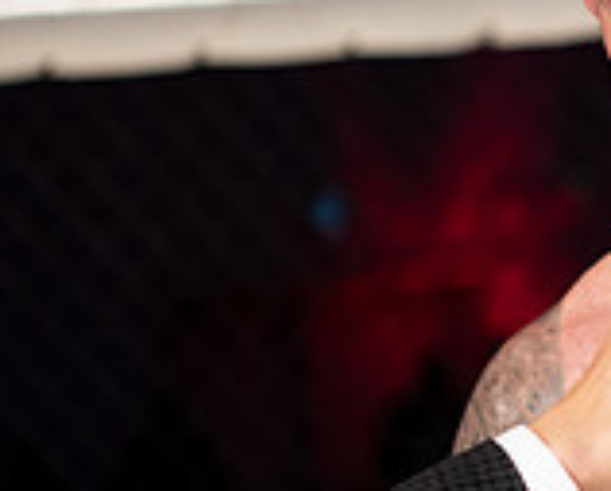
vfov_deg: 6.4
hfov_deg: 7.9
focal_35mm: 241
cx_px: 739
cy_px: 249
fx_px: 4366
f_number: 2.8
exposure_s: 1/1000
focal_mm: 70
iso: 900
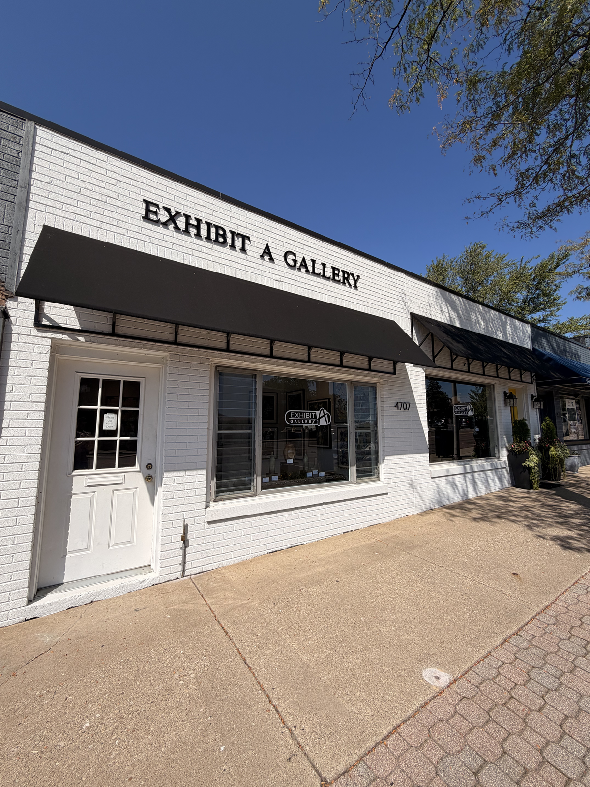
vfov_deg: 102.1
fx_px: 318
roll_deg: +0.2
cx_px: 295
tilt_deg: +7.7
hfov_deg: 85.7
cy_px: 394
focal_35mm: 14
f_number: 2.2
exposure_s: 1/1399
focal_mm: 2.22
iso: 20
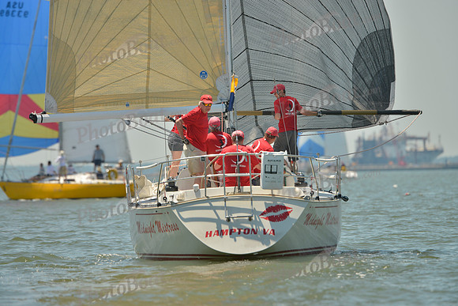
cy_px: 153
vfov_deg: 3.4
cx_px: 229
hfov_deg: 5.2
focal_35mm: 400
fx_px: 5090
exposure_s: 1/1250
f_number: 5.6
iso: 200
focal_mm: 400
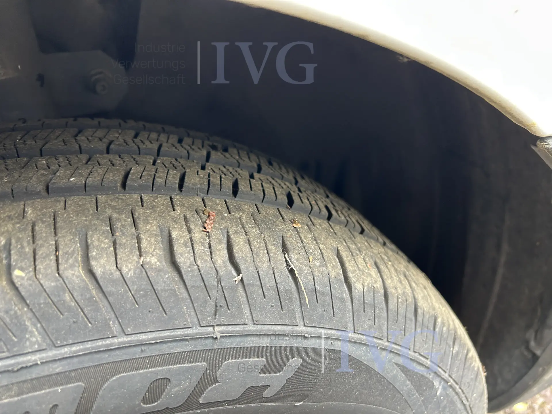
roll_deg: +0.4
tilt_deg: -32.0
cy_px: 207
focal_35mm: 26
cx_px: 276
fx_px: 415
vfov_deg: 53.1
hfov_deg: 67.3
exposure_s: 1/91
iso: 125
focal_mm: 5.7
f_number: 1.5
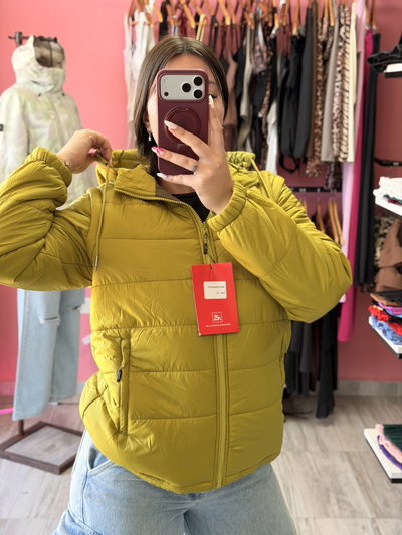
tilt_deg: -12.8
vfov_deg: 39.6
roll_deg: -0.7
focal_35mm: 48
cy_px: 268
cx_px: 201
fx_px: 743
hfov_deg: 30.3
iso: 100
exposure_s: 1/93
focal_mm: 6.76
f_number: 1.78
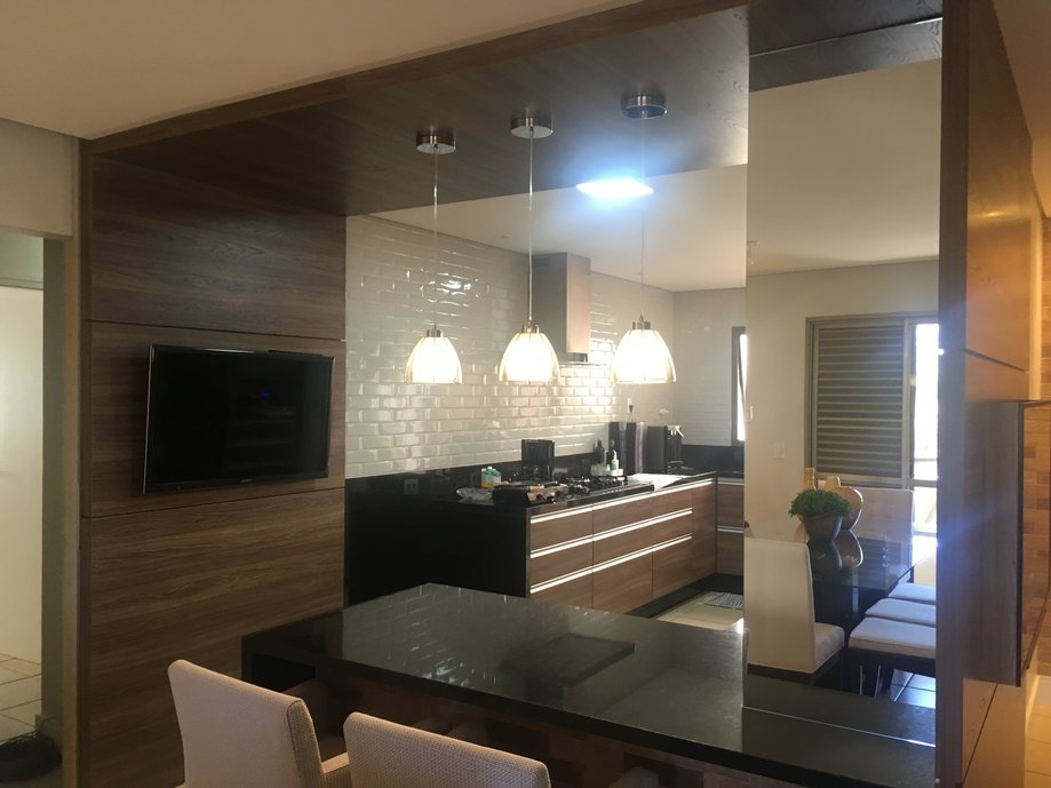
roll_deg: +0.3
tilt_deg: +0.0
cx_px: 526
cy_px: 394
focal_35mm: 29
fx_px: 880
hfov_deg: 61.7
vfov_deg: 48.2
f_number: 2.2
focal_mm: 4.15
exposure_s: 1/30
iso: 80
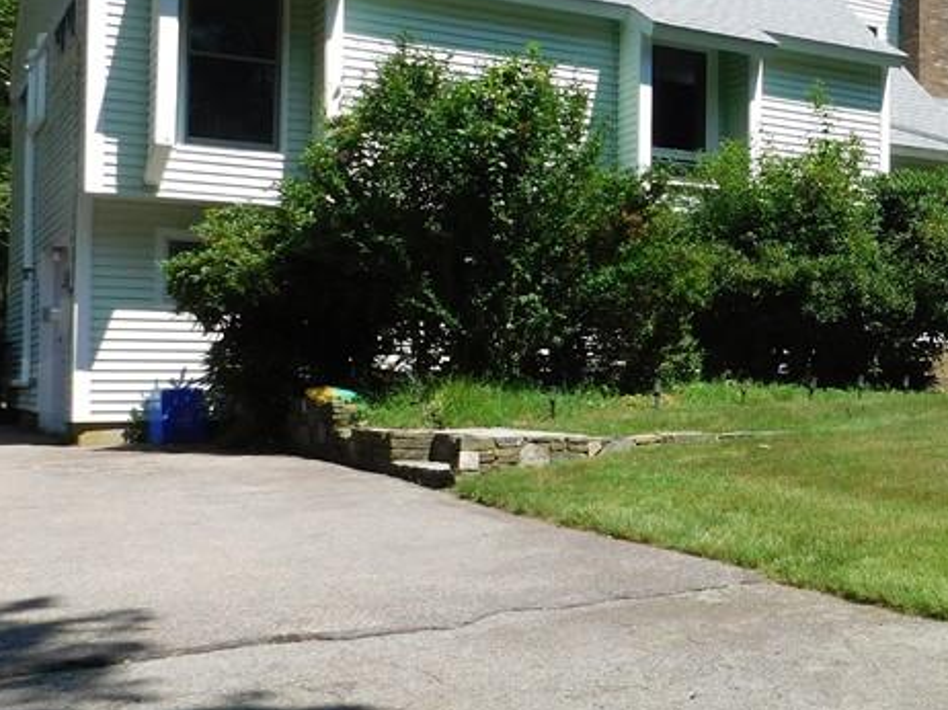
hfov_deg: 34.6
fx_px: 1396
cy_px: 361
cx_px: 915
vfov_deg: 28.5
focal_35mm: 51
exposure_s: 1/1250
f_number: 3
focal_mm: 4
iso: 125
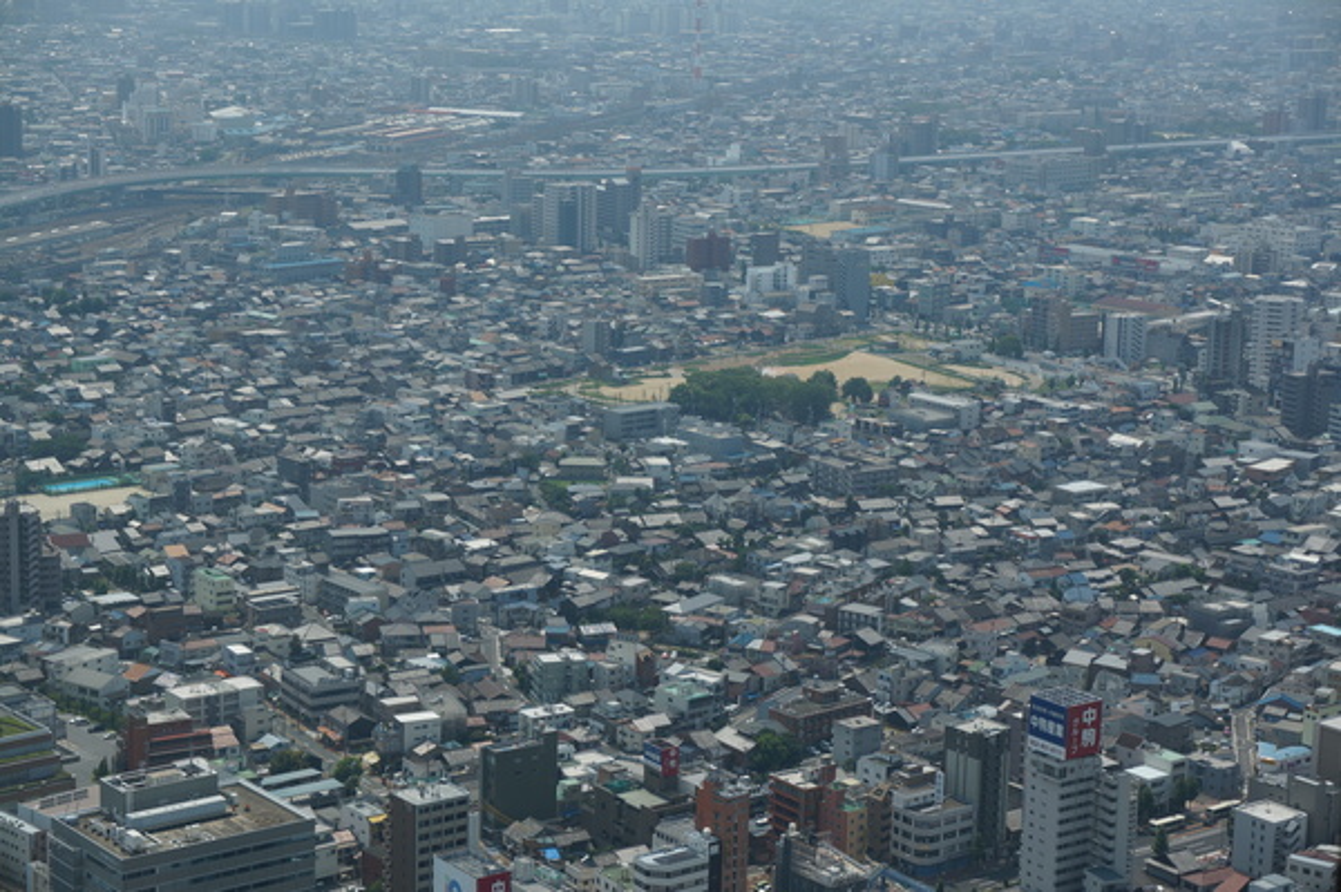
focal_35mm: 75
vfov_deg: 18.2
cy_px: 446
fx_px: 2791
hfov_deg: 27.0
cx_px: 670
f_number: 9
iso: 100
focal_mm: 50
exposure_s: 1/320
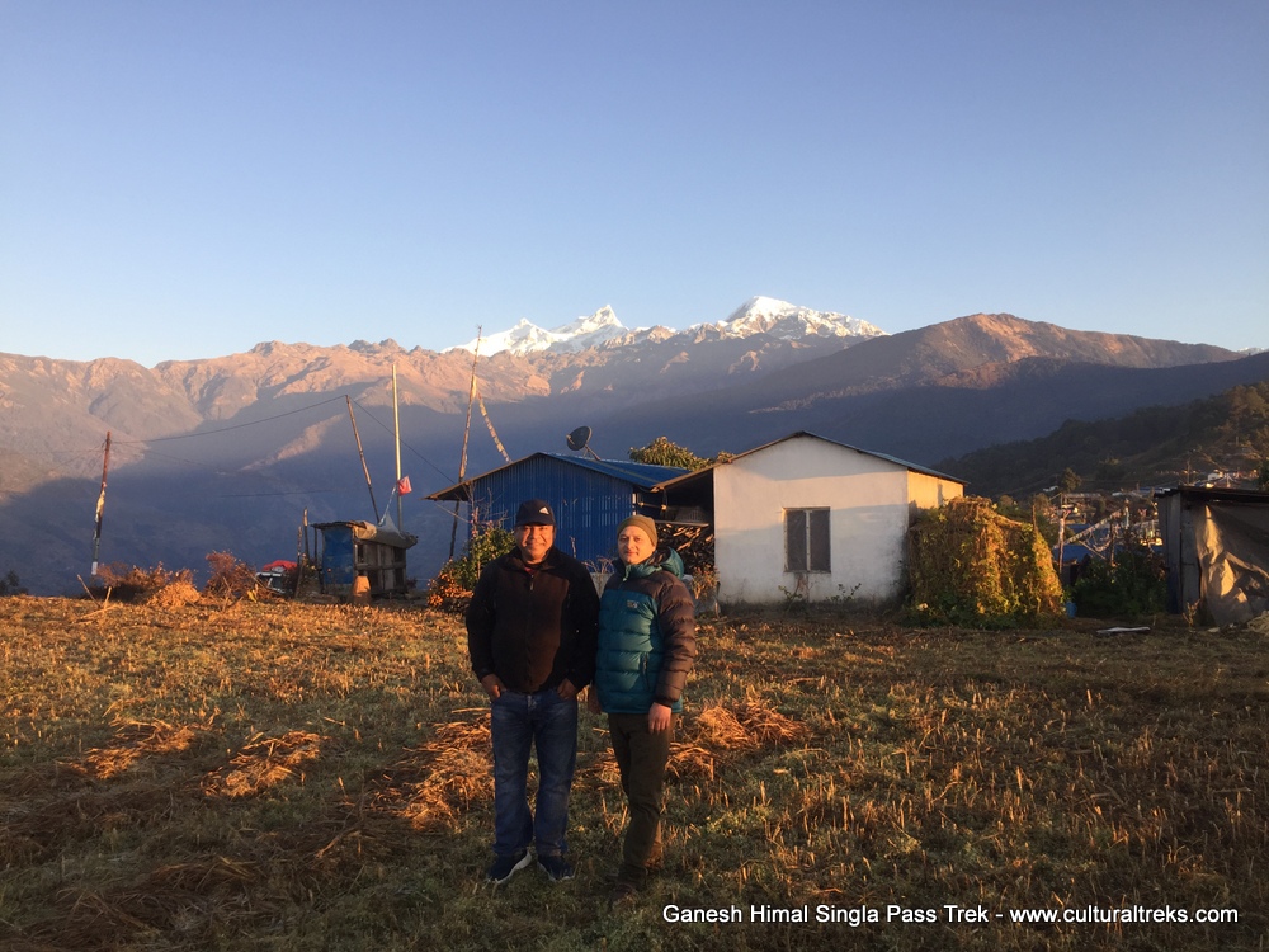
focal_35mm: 29
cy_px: 476
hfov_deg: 61.7
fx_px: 1063
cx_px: 634
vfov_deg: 48.2
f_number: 2.2
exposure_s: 1/286
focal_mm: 4.15
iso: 32
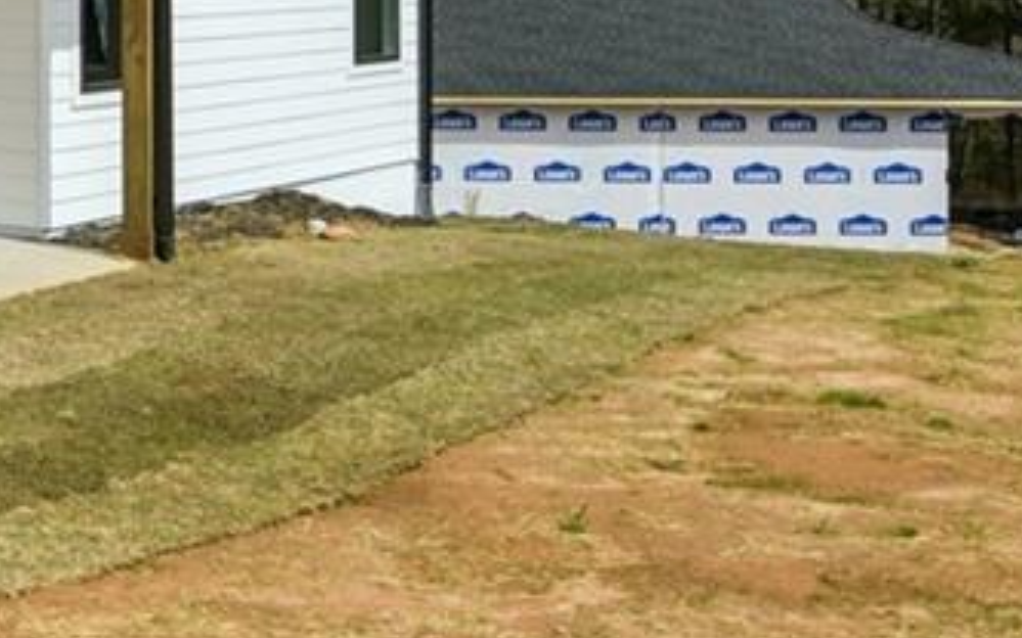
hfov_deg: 25.1
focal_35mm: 69
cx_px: -362
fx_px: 1922
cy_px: -66
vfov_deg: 18.2
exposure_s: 1/1600
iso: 400
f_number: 9
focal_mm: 22
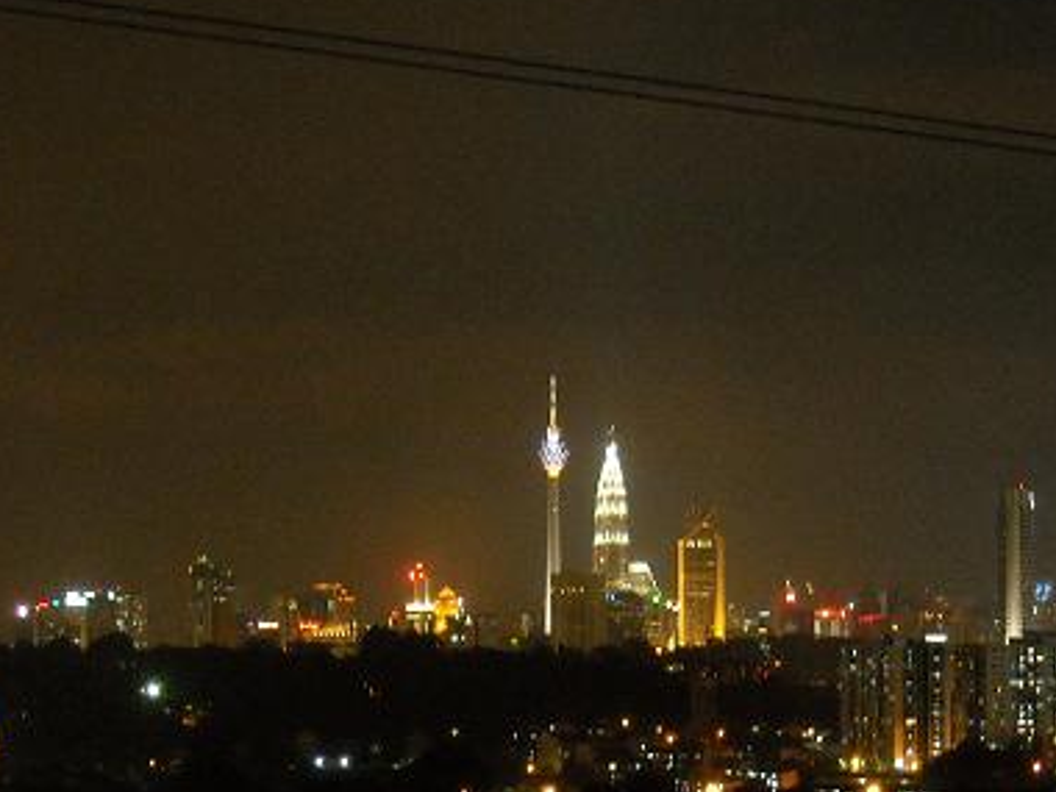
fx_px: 3539
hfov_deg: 17.0
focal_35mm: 116
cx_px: 481
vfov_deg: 12.7
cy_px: 720
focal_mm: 8.85
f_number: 3.3
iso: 400
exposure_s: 1/2
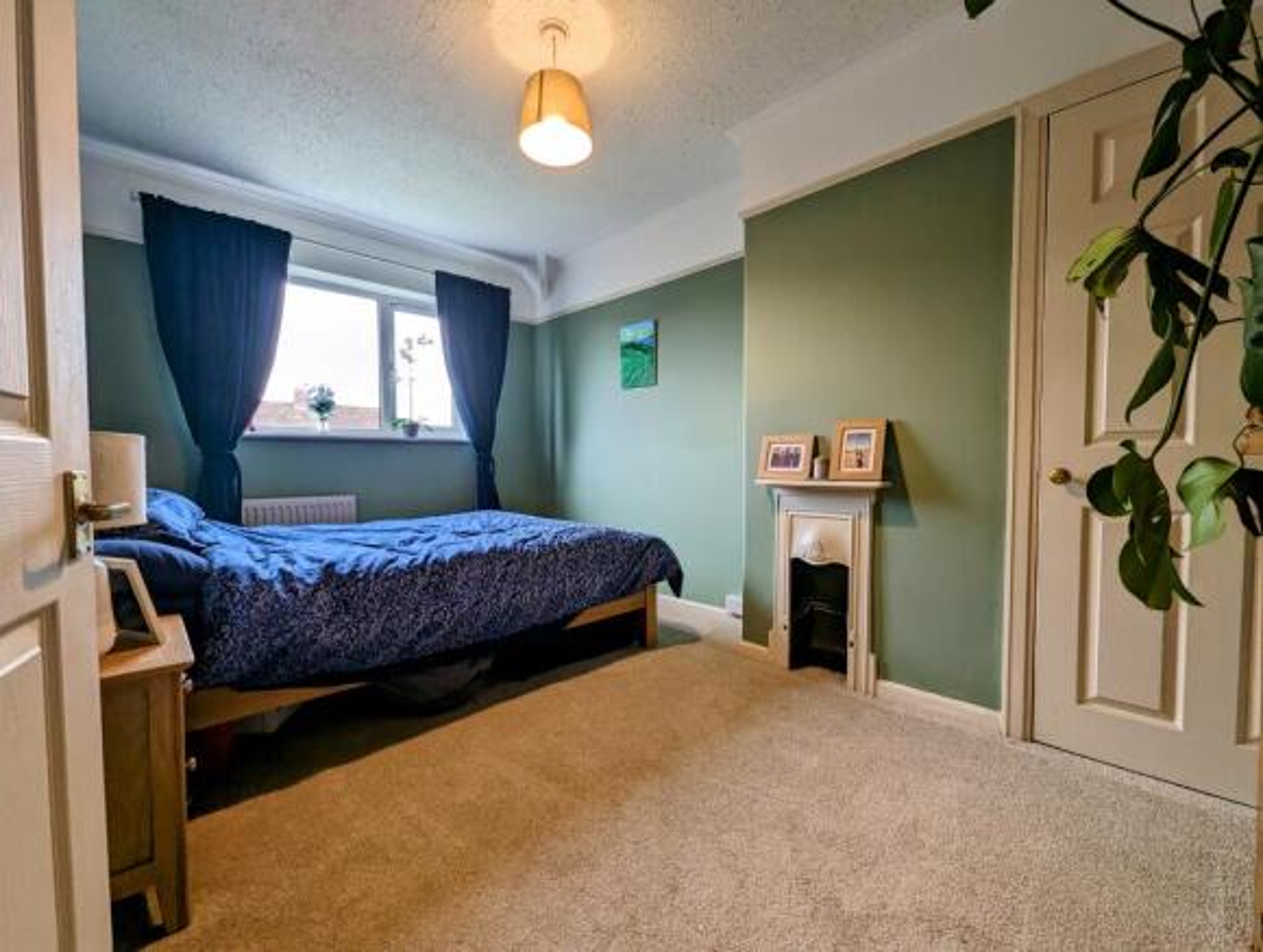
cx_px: 632
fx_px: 475
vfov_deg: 90.1
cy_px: 476
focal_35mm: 13
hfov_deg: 106.1
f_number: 2.2
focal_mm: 1.95
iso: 42
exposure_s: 1/33.3
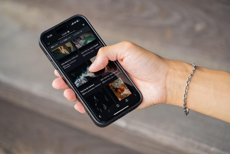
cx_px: 115
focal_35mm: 105
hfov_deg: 19.5
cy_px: 77
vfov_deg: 13.0
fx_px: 671
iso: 800
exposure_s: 1/500
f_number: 4
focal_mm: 105
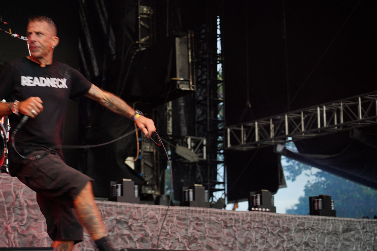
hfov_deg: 23.6
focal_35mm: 86
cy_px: 126
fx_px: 901
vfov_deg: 15.9
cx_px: 188
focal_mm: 86
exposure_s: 1/100
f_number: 4
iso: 160
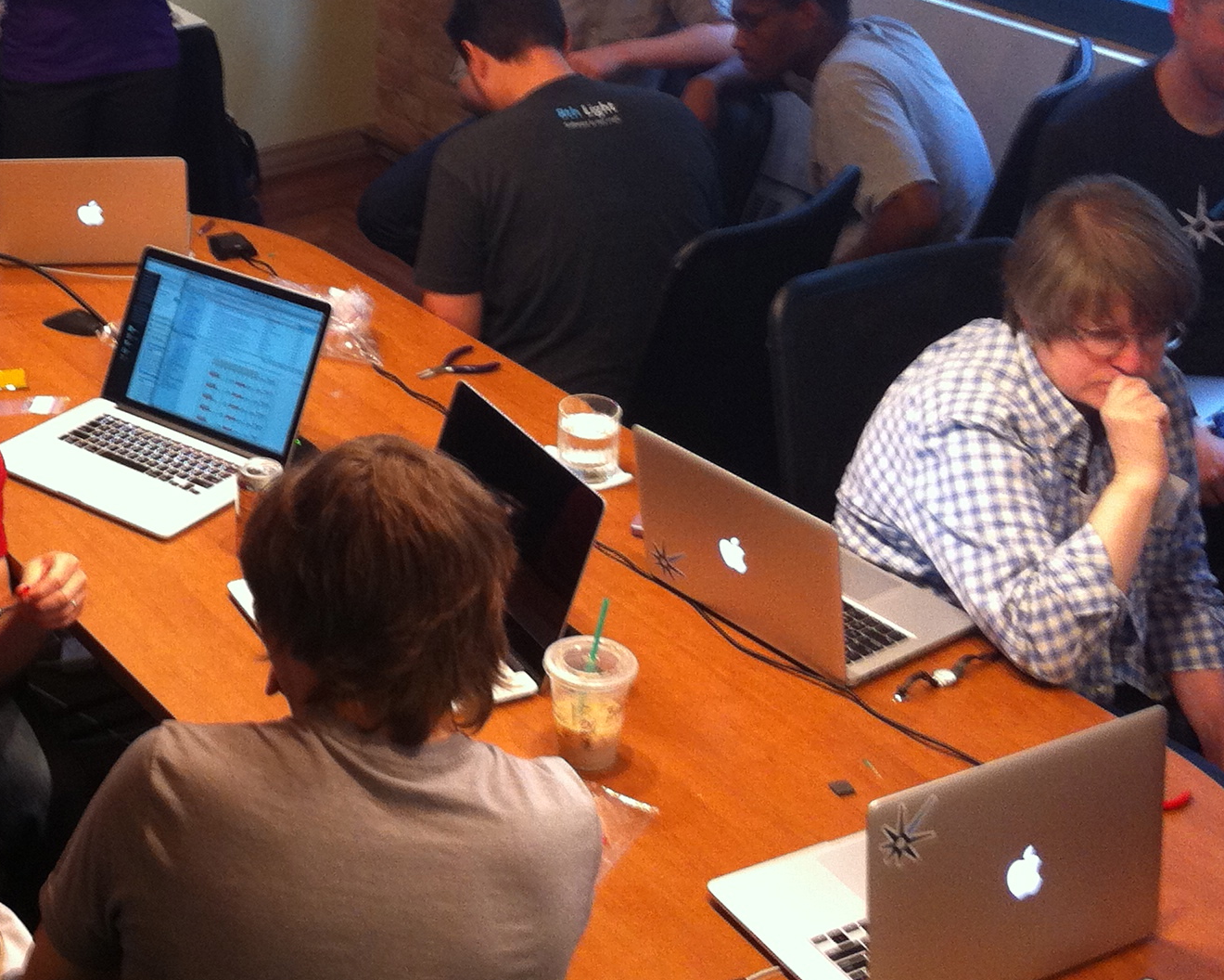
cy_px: 229
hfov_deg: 27.5
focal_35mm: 67
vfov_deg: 22.6
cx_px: 172
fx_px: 2427
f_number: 2.8
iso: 160
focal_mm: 3.85
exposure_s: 1/15
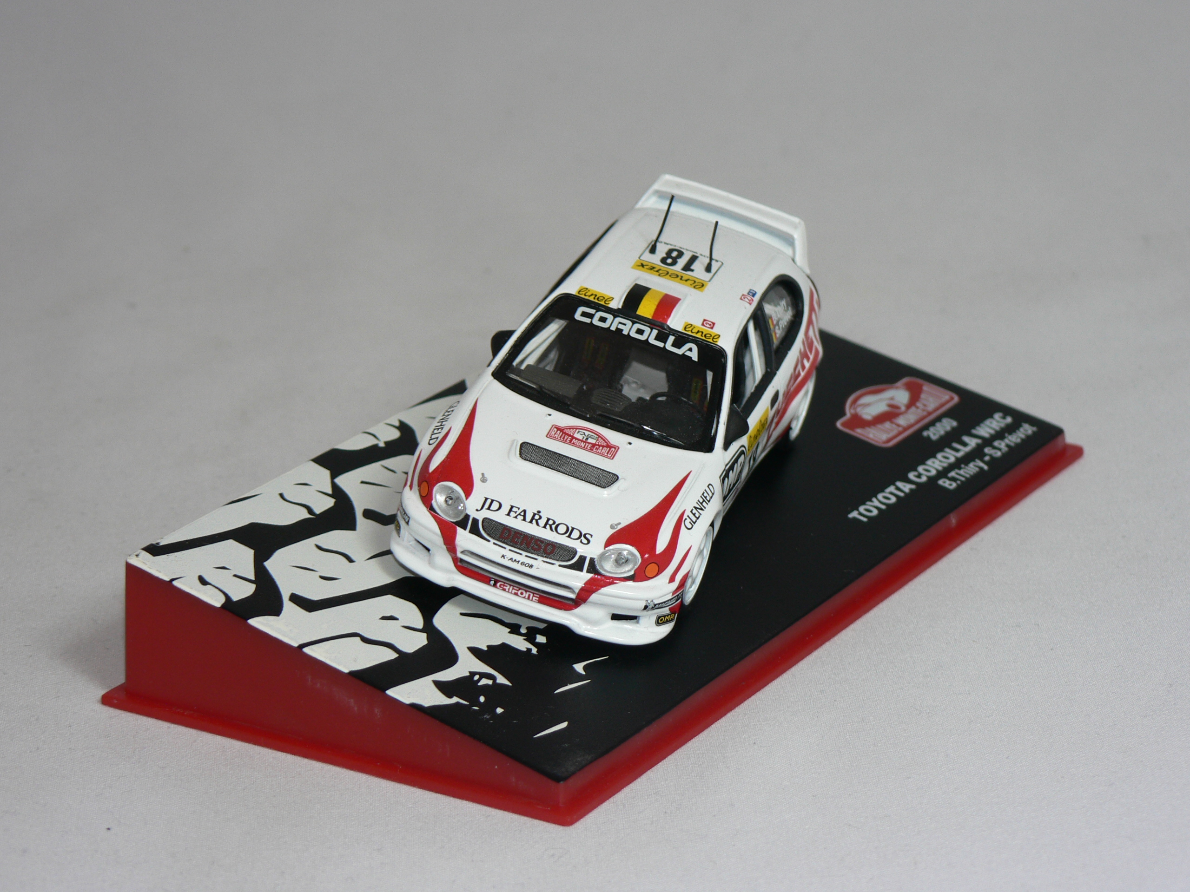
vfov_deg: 13.2
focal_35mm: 112
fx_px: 3850
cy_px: 446
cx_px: 595
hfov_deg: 17.6
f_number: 3.2
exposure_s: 1/60
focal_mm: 18.6
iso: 80
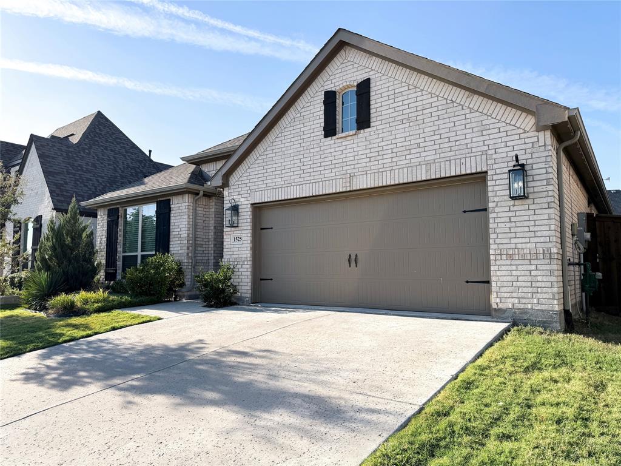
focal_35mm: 24
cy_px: 233
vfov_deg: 56.8
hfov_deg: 71.6
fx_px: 431
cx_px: 310
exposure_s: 1/3279
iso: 80
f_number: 1.78
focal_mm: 6.76
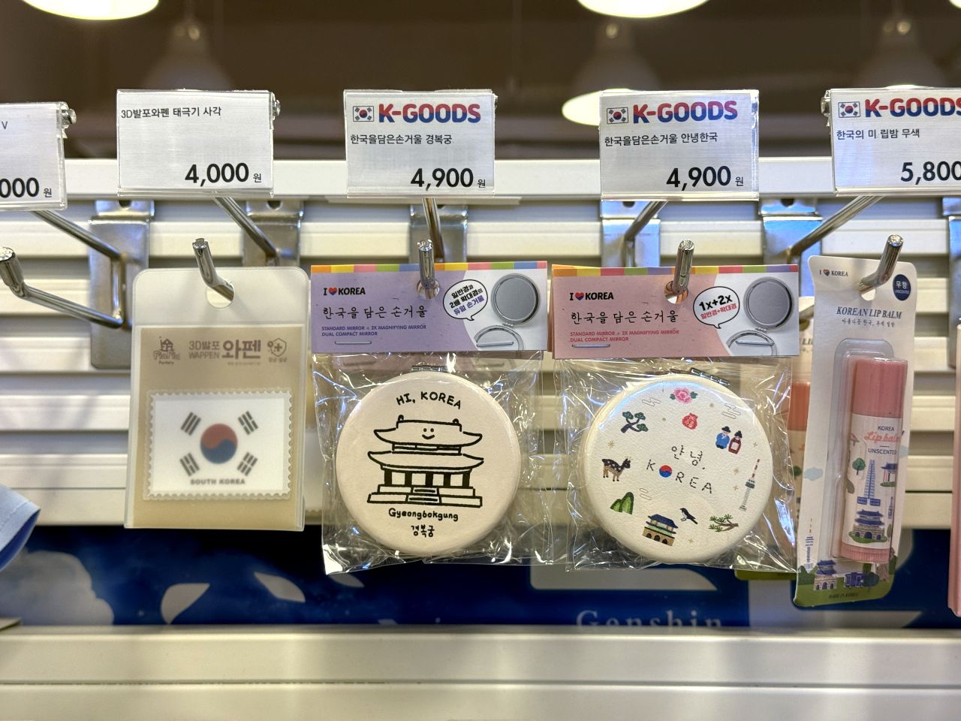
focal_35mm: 48
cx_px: 480
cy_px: 360
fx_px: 1333
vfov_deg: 30.3
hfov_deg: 39.7
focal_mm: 6.76
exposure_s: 1/120
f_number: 1.78
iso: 80
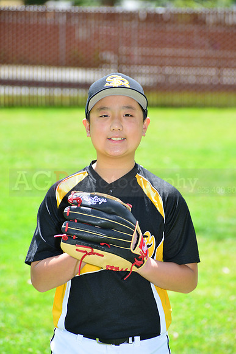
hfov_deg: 8.1
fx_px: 1671
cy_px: 177
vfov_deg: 12.1
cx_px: 118
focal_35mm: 170
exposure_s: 1/200
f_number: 8
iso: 200
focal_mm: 170
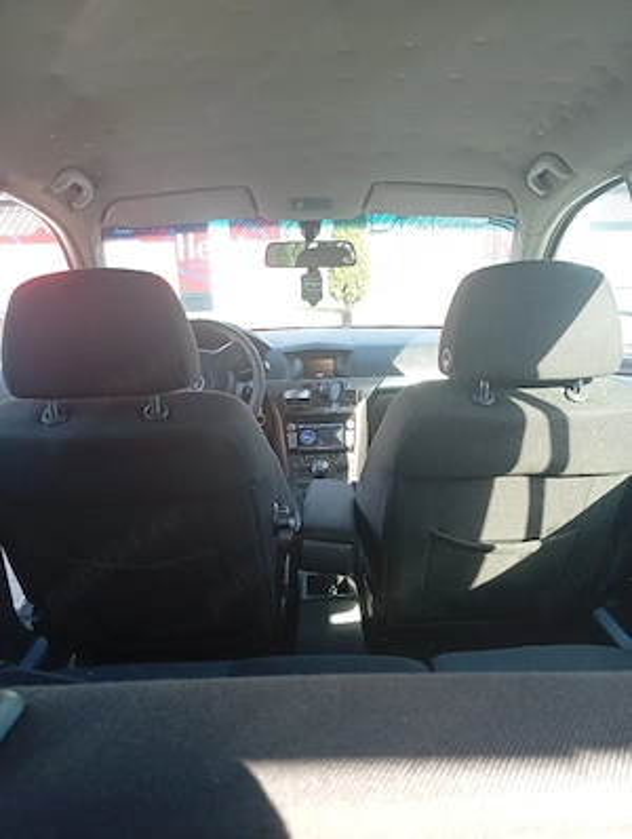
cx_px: 316
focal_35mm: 27
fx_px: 655
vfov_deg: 65.2
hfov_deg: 51.5
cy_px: 420
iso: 92
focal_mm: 3.98
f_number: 1.8
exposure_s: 1/50.3
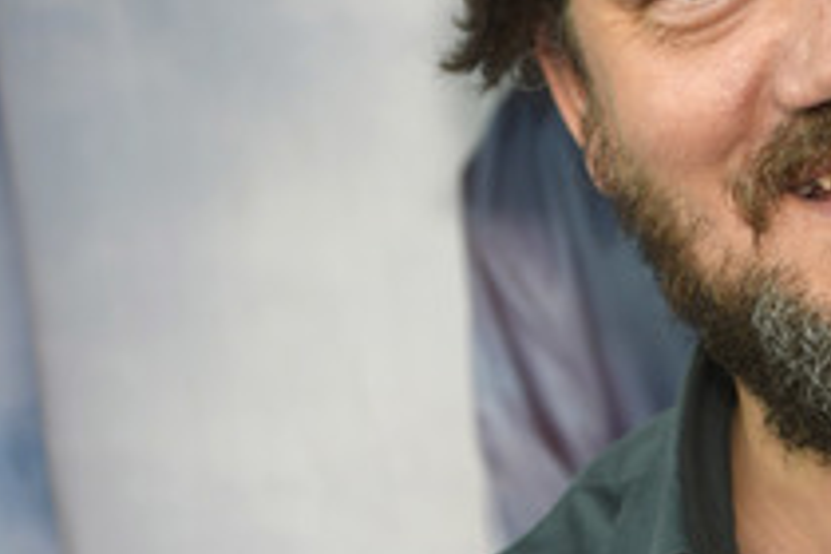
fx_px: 4270
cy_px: 83
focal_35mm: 185
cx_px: 627
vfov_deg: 7.4
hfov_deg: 11.1
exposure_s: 1/400
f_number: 5
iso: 640
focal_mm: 86
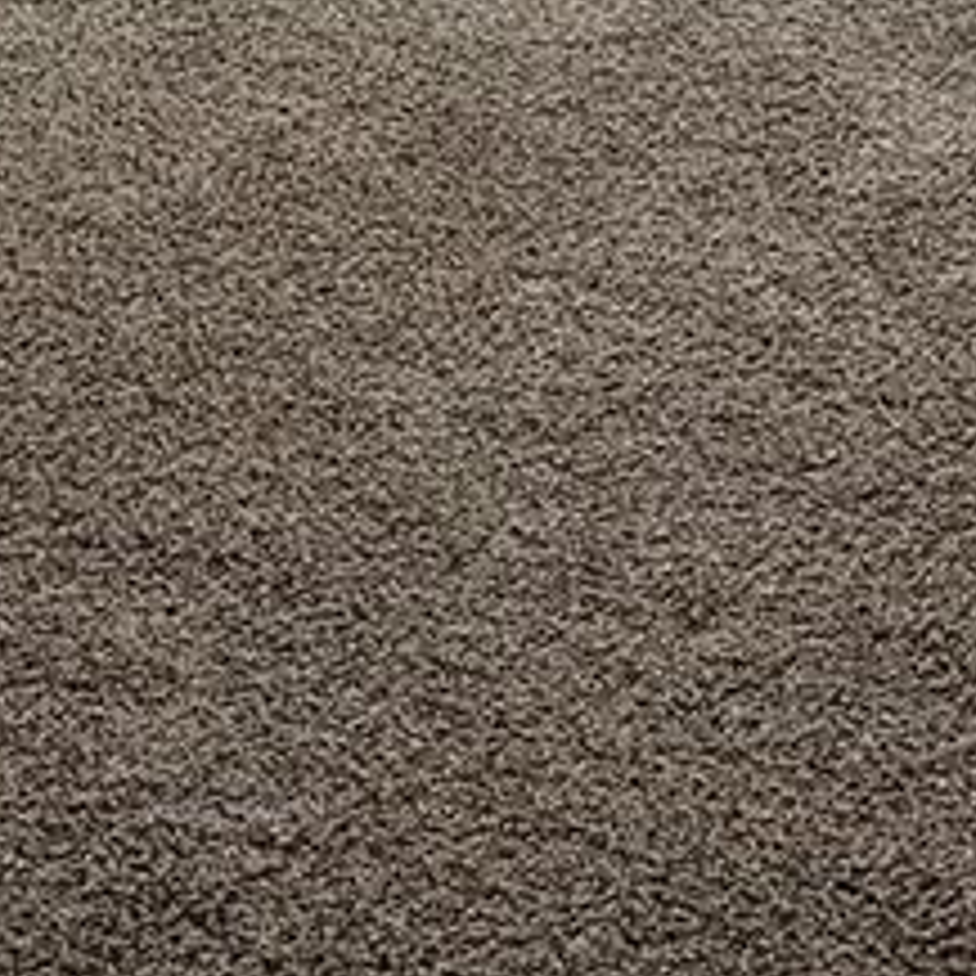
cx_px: -130
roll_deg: +1.7
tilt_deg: -12.7
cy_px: -729
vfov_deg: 12.6
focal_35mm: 127
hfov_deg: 13.4
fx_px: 4051
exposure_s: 1/121
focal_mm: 4.25
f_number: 1.8
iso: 40
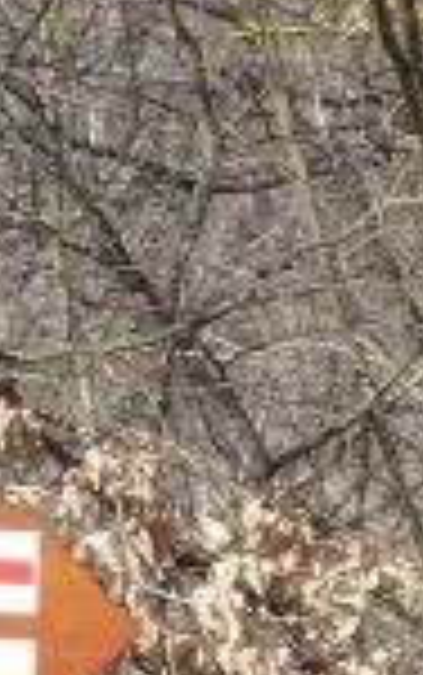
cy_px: 1089
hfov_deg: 1.3
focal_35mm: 1010
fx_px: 18594
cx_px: -477
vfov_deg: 2.1
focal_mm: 39.9
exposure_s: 1/200
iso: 100
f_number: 5.6
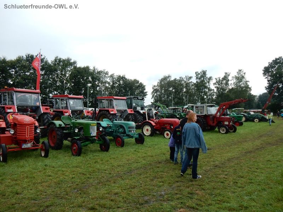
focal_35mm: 25
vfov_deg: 54.9
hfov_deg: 69.4
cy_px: 106
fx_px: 204
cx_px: 142
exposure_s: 1/500
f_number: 3.7
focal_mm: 4.5
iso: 125
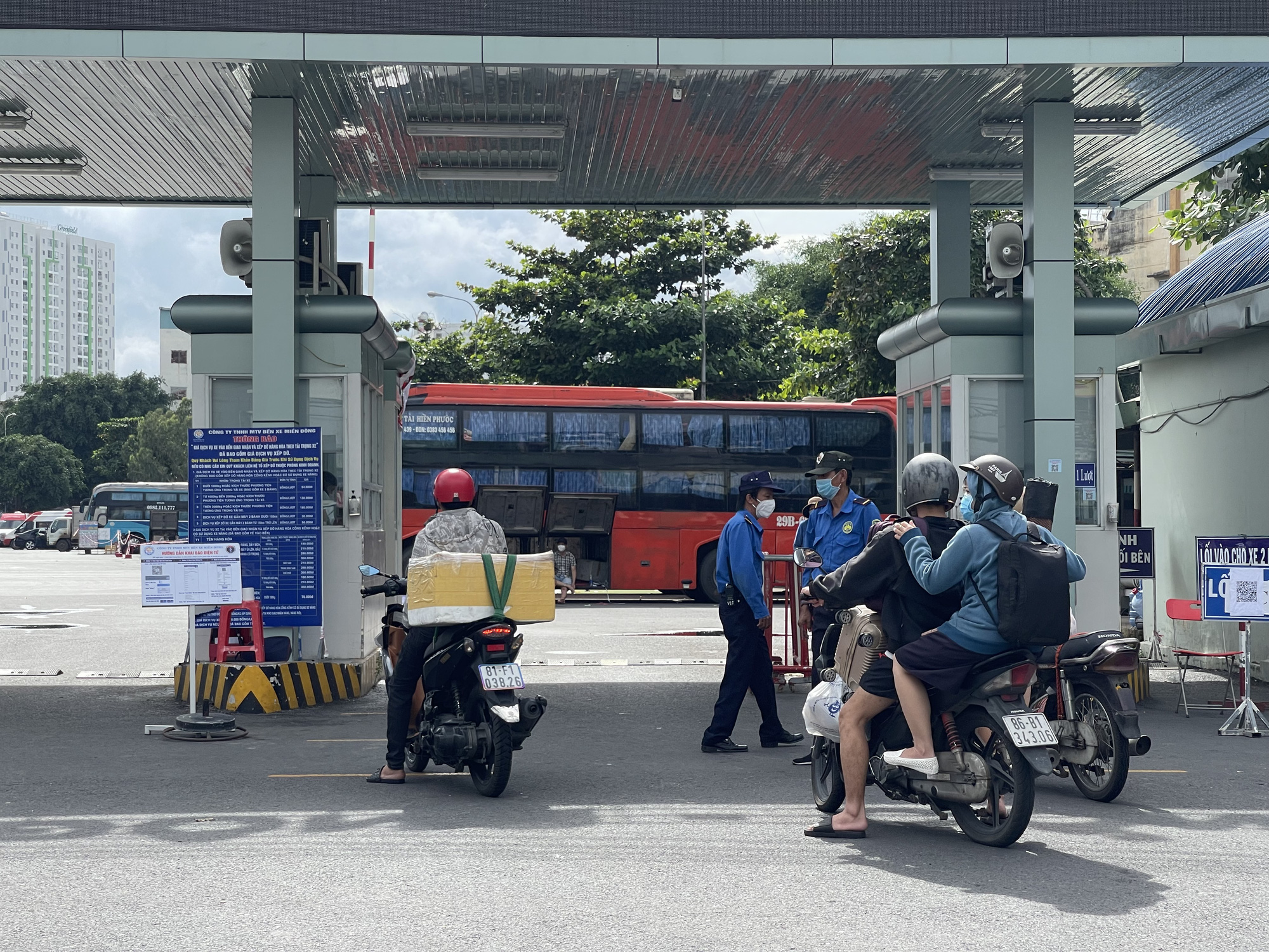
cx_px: 634
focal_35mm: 64
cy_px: 476
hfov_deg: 30.3
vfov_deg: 22.9
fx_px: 2346
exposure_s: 1/935
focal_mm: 7.5
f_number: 2.2
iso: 20
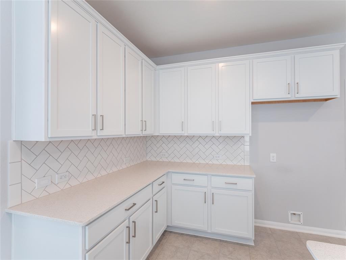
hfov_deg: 87.8
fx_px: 180
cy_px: 130
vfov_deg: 71.6
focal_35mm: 18
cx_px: 173
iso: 200
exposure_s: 1/13
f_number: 8
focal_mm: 9
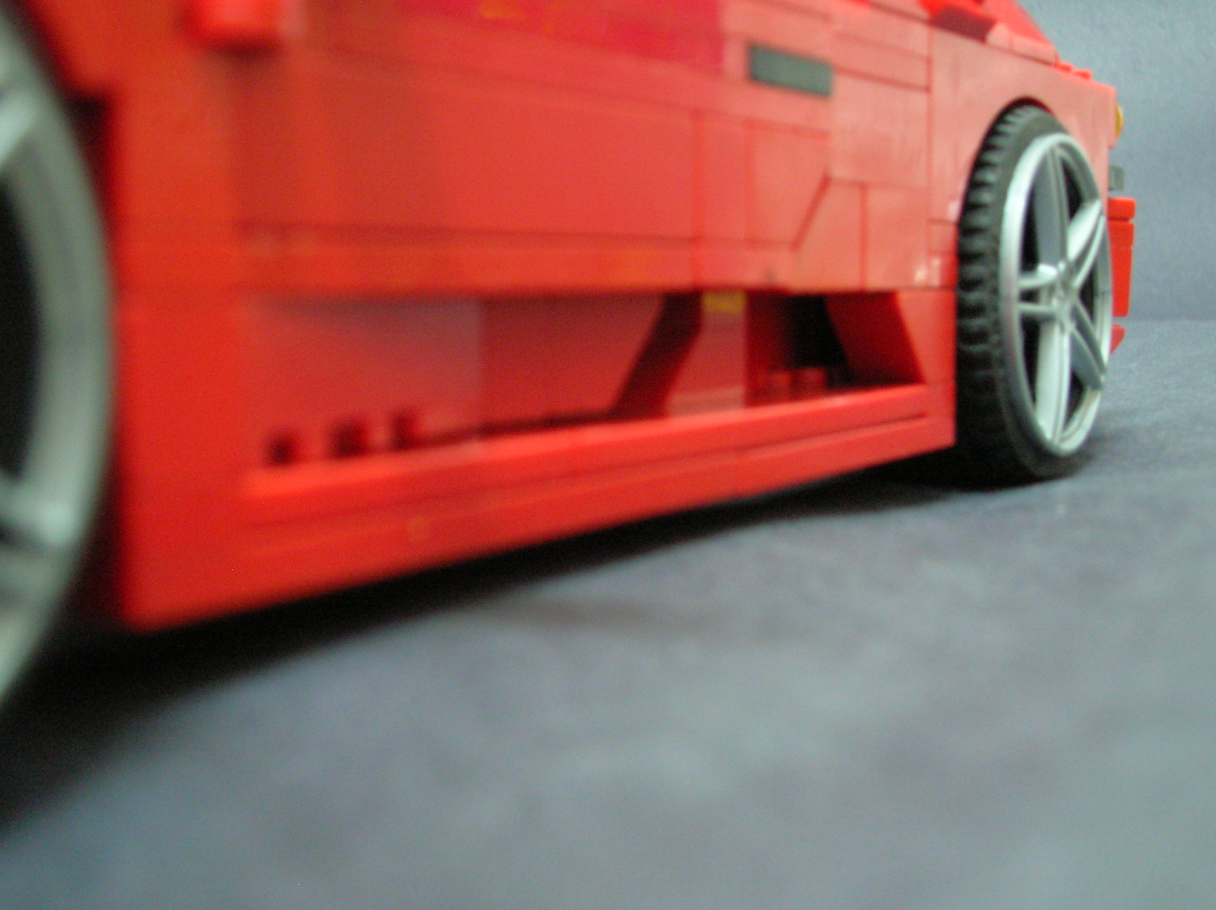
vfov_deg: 31.5
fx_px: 1615
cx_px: 608
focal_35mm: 46
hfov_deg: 41.3
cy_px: 455
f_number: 3.2
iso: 200
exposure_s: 1/1.1
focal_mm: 7.7
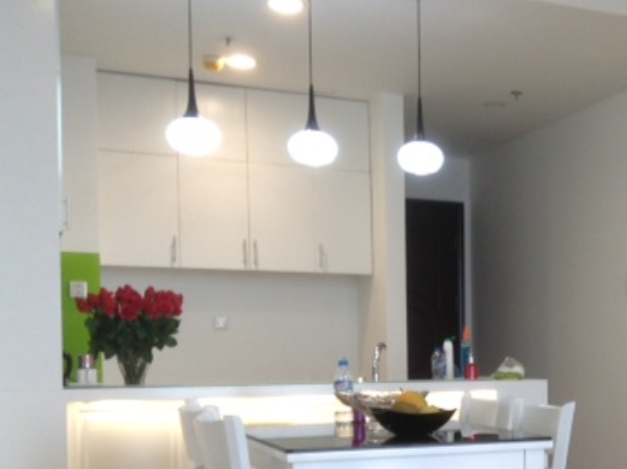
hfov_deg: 32.0
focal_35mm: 58
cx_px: 539
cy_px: 378
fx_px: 1049
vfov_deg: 24.7
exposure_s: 1/24
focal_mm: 3.3
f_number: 2.4
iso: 32
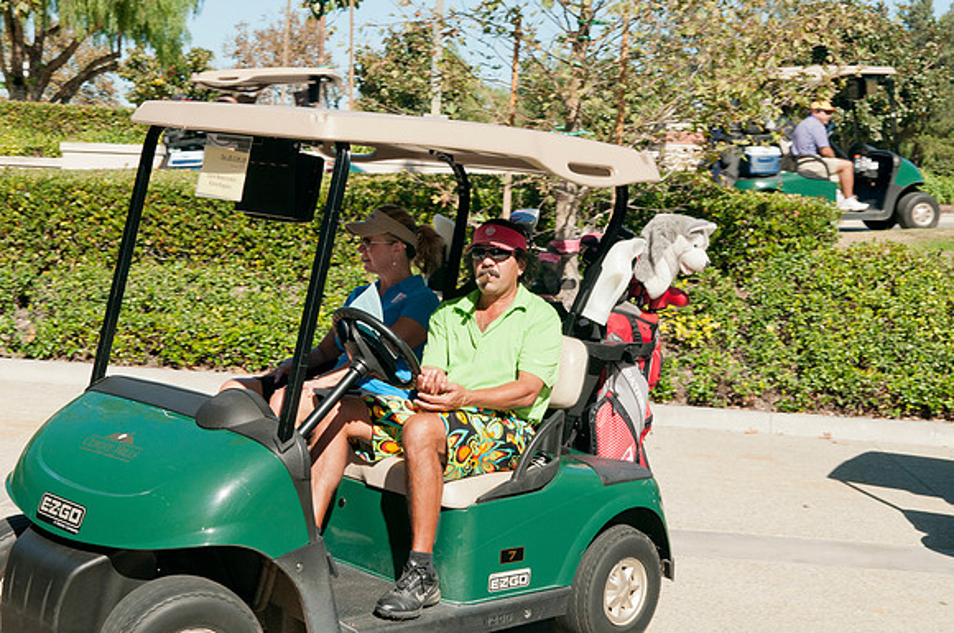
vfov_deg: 22.6
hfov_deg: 33.4
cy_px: 316
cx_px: 477
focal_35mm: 60
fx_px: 1588
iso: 400
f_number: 10
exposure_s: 1/250
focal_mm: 40
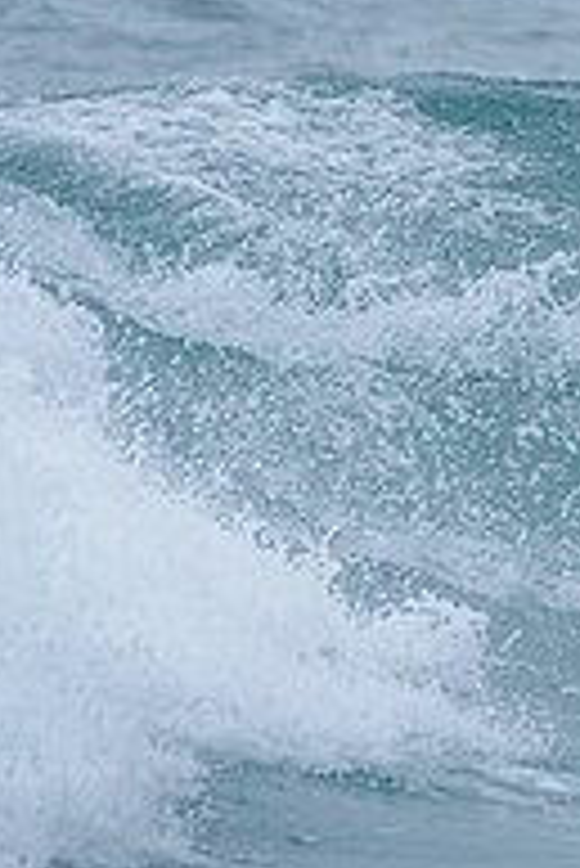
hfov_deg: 0.7
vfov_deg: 1.1
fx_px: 44480
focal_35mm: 1844
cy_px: 213
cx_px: 1272
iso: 640
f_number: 5.6
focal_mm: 500
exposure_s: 1/1250
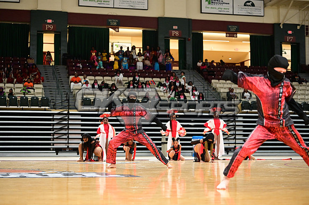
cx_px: 154
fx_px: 600
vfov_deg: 19.4
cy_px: 102
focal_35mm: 70
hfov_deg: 28.9
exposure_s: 1/1000
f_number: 3.2
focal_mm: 70
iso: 6400
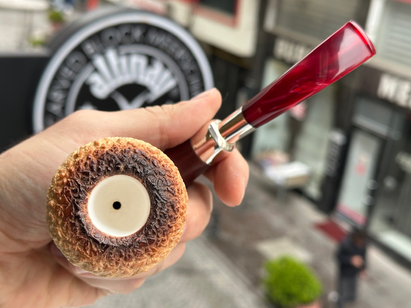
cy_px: 154
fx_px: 570
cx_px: 206
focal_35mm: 48
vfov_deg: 30.3
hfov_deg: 39.7
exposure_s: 1/303
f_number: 1.78
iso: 64
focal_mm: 6.86
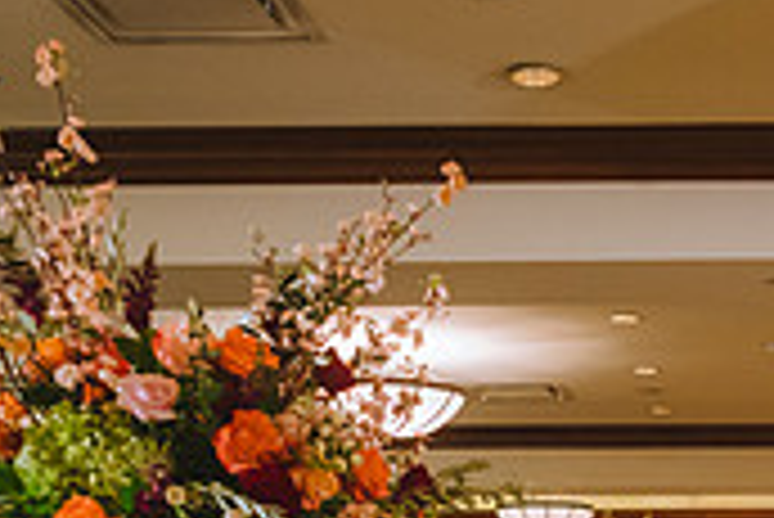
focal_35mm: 81
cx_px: 788
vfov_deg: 15.7
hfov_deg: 23.9
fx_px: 1743
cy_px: 745
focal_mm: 24
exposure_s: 1/80
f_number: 2.8
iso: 2000
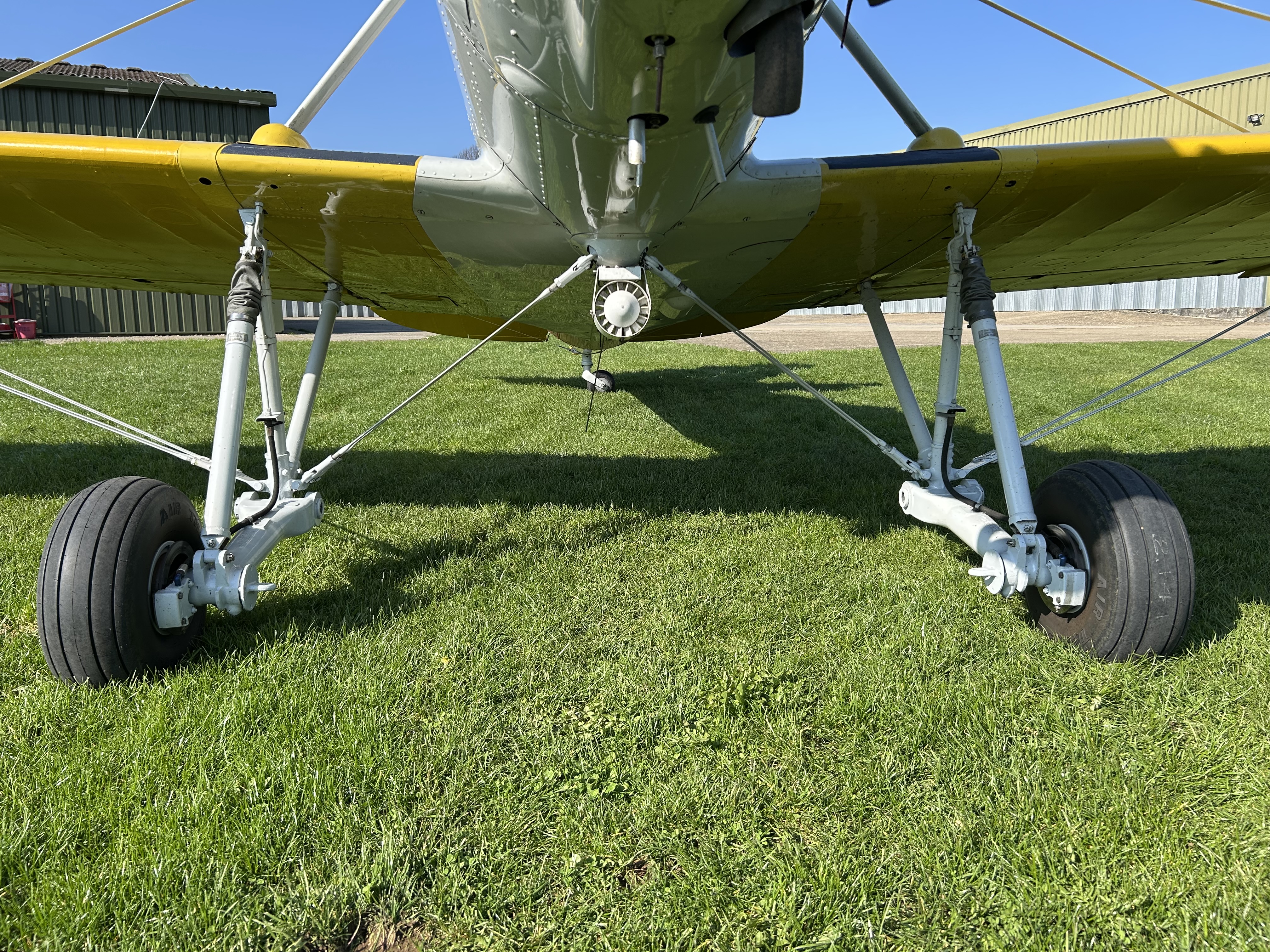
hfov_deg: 67.3
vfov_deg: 53.1
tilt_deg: -8.8
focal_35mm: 26
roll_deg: -0.3
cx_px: 635
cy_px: 476
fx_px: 954
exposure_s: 1/1751
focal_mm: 5.7
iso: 50
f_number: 1.5
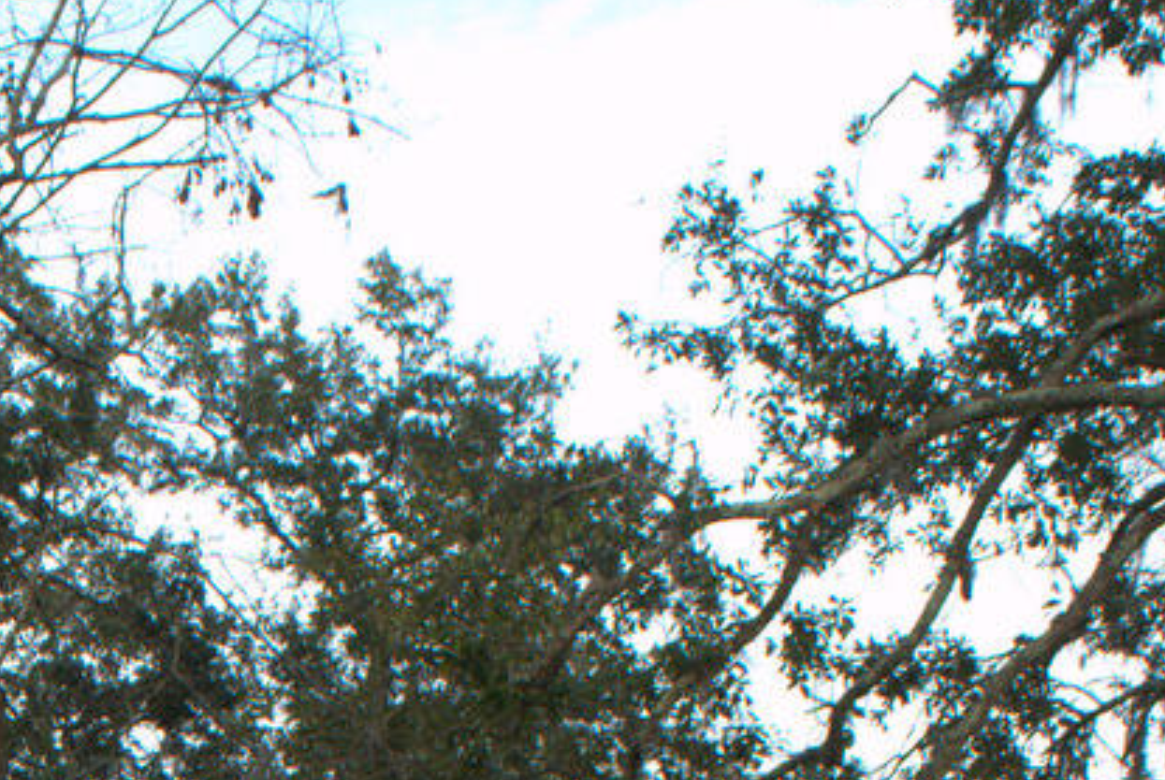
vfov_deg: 12.3
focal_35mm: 104
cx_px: 76
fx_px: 3370
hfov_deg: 19.2
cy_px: 1333
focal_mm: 18
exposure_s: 1/125
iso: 140
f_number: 5.6
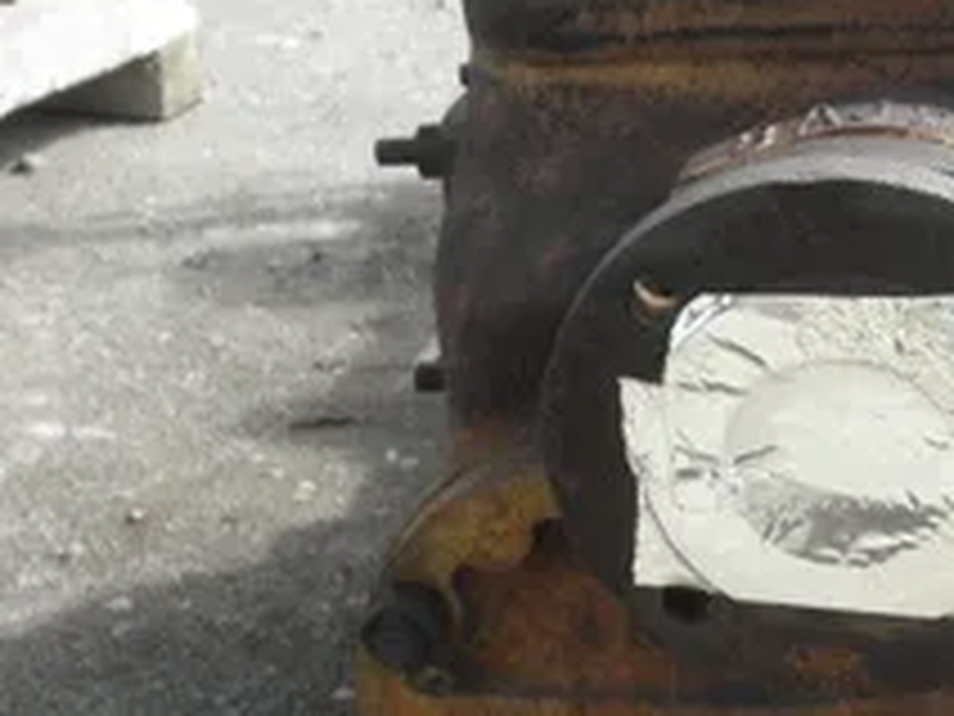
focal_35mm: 66
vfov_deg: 22.2
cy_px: 275
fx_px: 1819
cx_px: 868
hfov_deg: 28.2
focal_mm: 6.1
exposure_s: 1/200
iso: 64
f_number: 3.2
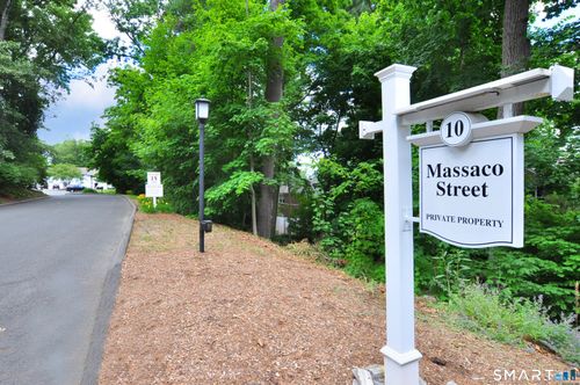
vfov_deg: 71.9
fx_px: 265
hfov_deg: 95.1
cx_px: 290
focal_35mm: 16
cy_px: 192
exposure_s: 1/125
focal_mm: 11
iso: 400
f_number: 8
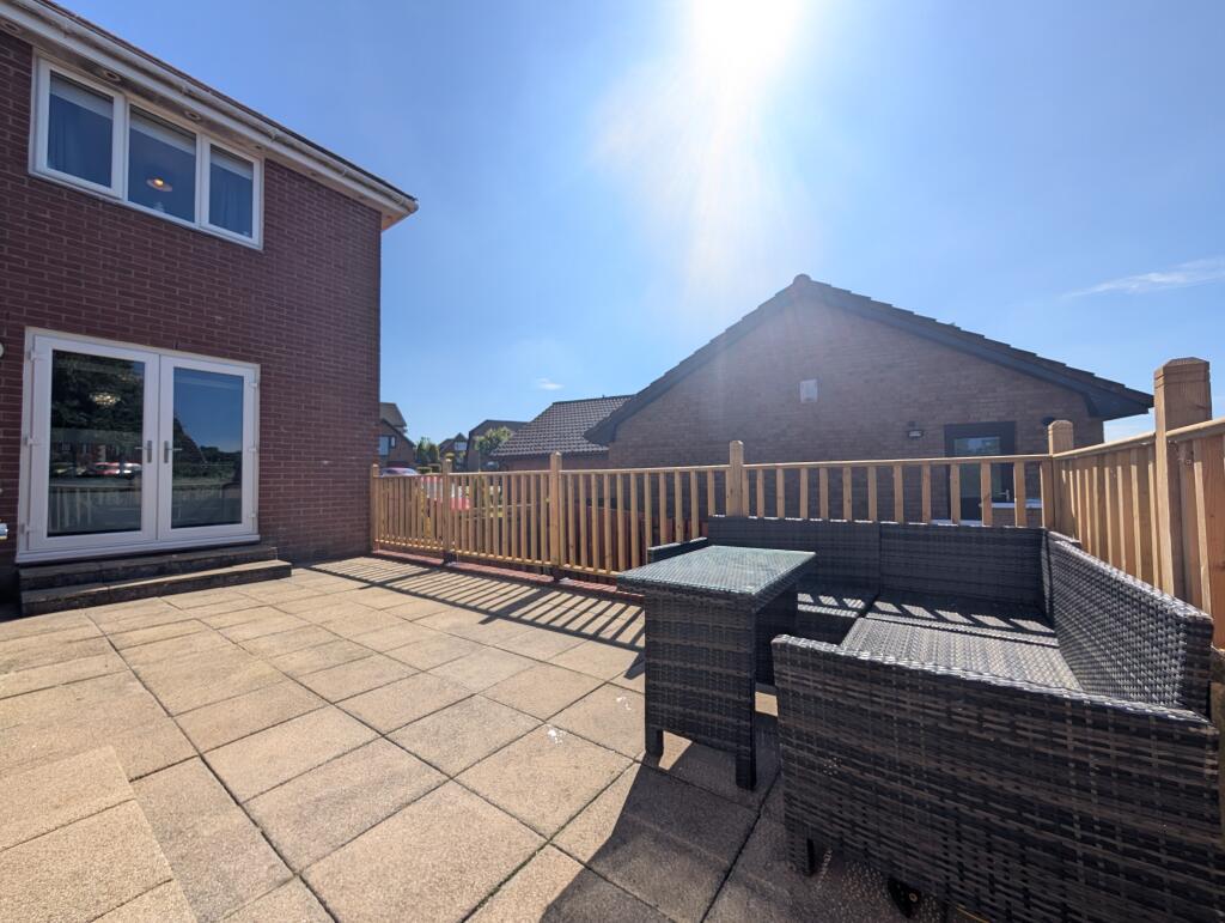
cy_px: 462
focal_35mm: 12
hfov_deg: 110.5
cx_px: 612
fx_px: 425
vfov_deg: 94.6
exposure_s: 1/2439
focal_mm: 2.02
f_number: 1.7
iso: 38
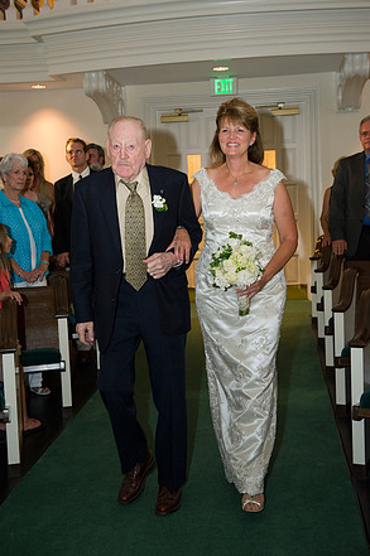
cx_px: 185
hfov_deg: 27.5
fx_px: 757
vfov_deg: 40.4
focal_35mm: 49
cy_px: 277
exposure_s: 1/60
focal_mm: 48
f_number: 4
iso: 1600
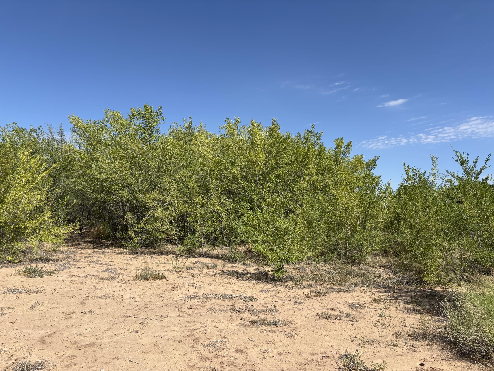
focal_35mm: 26
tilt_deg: +3.7
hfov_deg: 67.3
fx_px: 371
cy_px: 186
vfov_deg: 53.1
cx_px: 247
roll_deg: -1.0
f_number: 1.6
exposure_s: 1/3650
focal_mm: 5.96
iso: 50
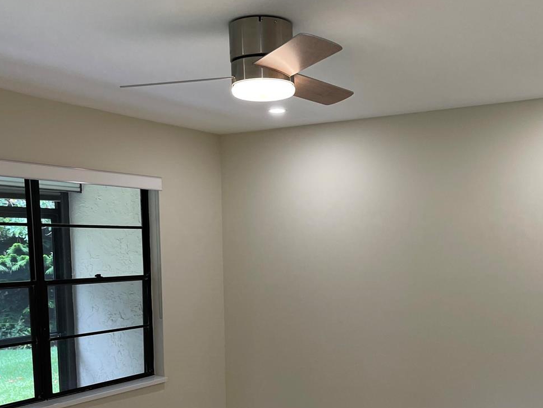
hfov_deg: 43.7
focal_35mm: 43
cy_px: 312
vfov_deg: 32.9
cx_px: 318
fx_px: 675
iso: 100
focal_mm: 5.1
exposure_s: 1/120
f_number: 1.6
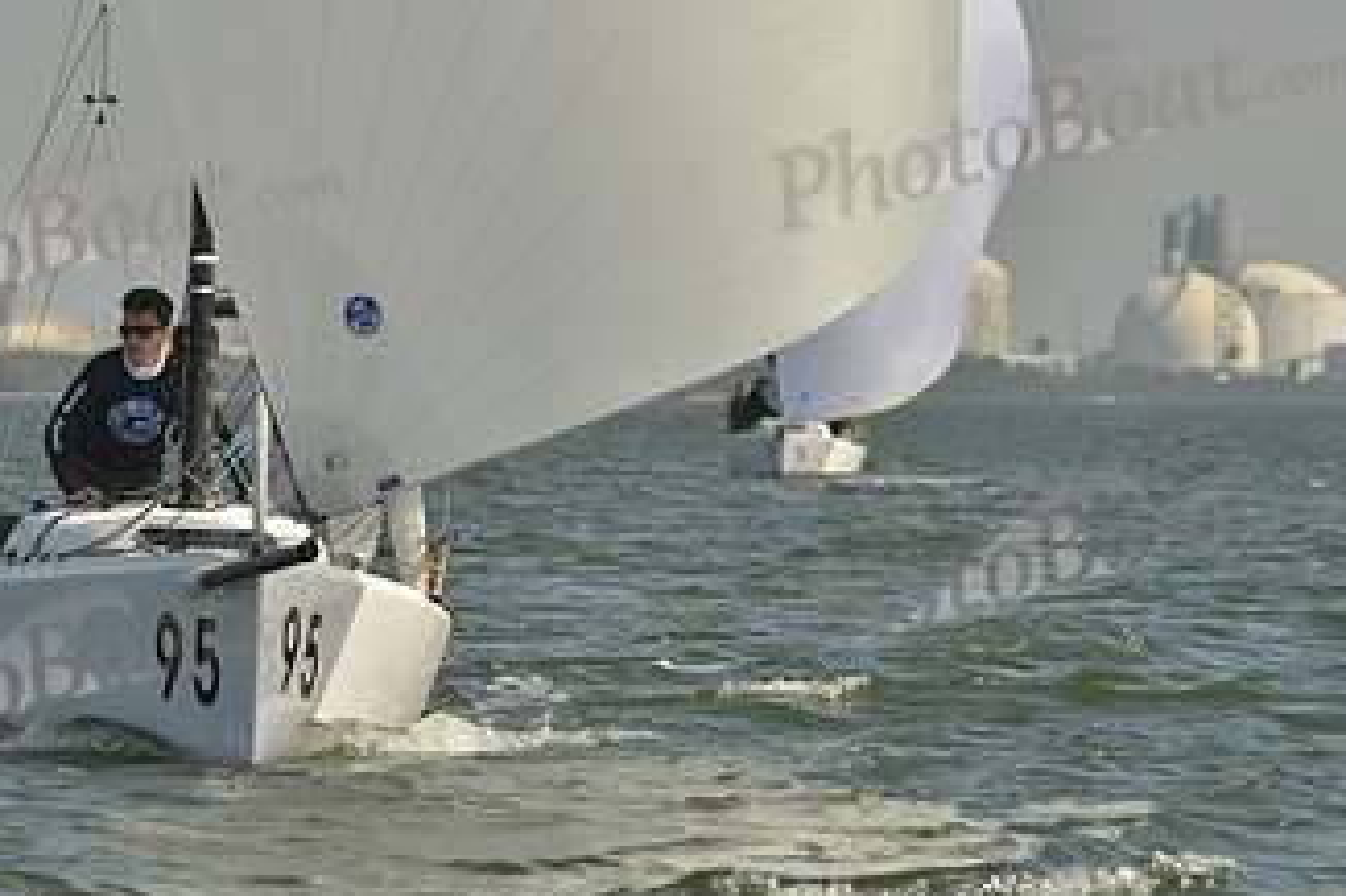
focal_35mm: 445
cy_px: 398
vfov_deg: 3.1
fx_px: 16629
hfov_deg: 4.6
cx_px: 562
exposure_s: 1/1250
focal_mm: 250
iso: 280
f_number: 9
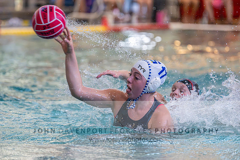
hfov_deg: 8.6
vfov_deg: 5.7
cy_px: 80
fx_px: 1600
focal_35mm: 240
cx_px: 120
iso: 16000
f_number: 4
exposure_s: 1/1000
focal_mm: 240
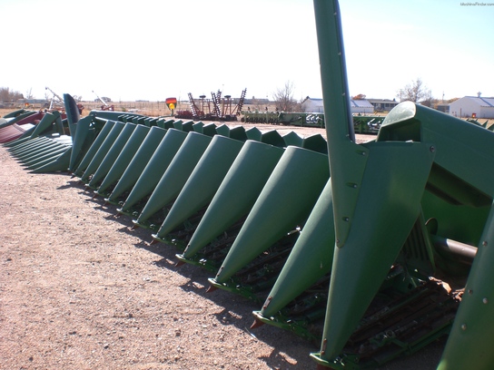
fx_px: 542
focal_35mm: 38
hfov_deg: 49.0
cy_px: 185
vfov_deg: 37.7
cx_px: 247
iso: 50
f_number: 4.4
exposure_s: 1/250
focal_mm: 6.3
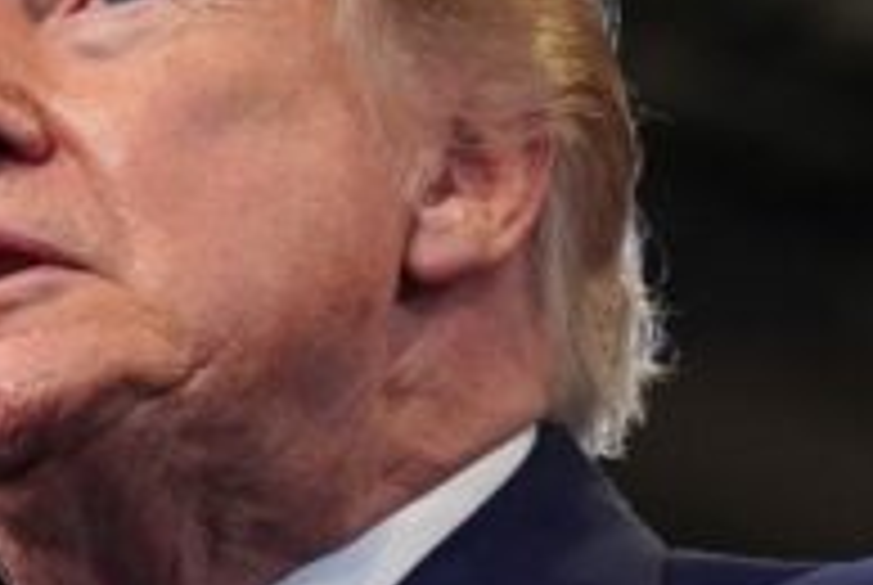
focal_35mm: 822
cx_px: 27
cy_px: 598
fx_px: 19964
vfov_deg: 1.7
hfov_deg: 2.5
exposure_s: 1/1000
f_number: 2.8
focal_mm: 139
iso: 2000
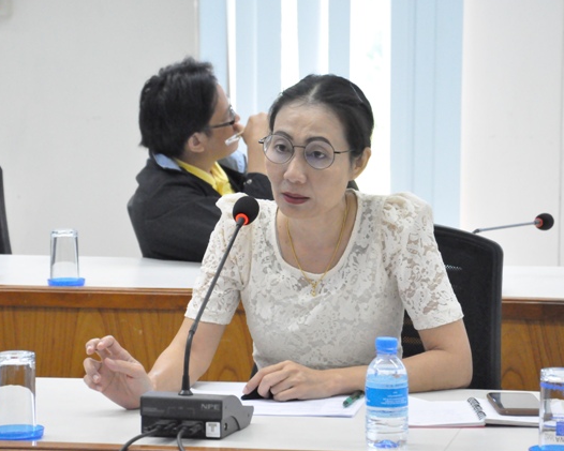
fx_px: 2571
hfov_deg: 12.5
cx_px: 298
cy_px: 227
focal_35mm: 154
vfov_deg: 10.0
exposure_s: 1/125
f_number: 9
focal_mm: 90
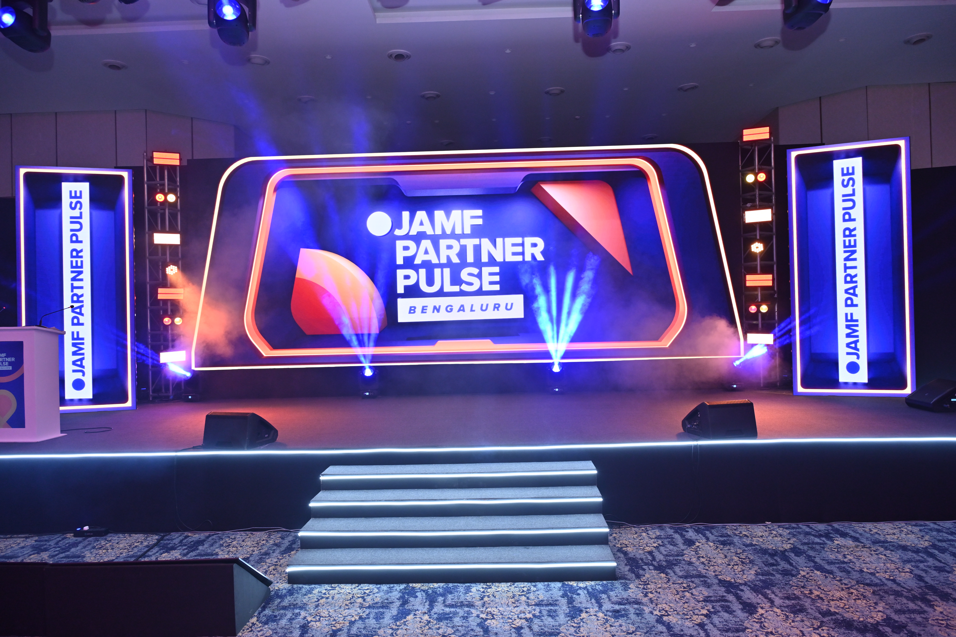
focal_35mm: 24
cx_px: 478
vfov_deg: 53.1
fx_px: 637
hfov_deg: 73.7
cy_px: 318
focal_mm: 24
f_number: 4.5
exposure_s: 1/160
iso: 800
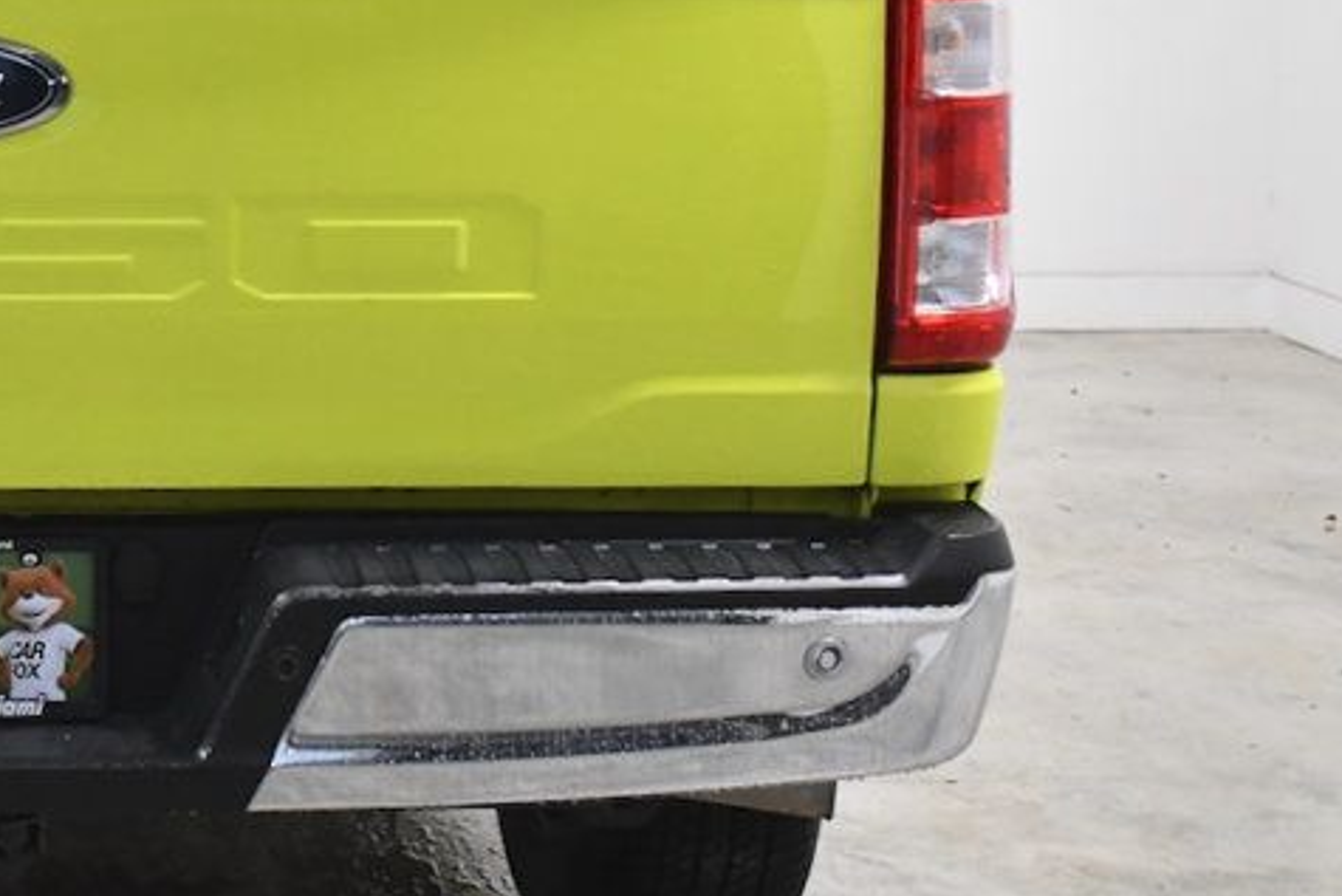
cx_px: -59
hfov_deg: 23.0
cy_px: 78
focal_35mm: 84
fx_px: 3132
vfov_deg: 16.1
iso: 2500
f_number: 4.5
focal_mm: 26
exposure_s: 1/640
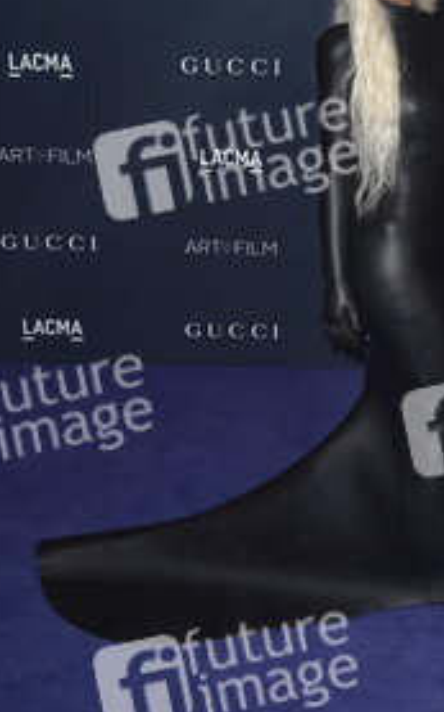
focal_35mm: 56
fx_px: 1085
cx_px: 302
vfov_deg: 36.2
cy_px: 288
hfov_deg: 23.0
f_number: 6.3
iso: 500
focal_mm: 38
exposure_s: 1/250
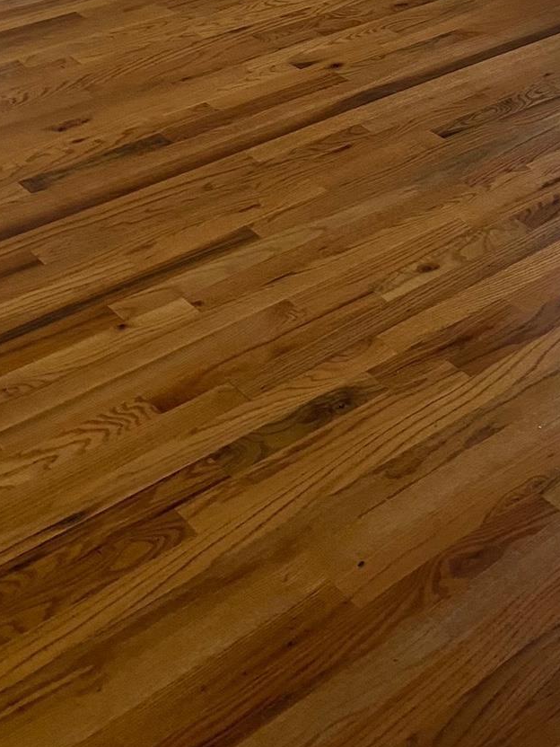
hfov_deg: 23.0
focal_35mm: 63
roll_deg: -2.5
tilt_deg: -16.0
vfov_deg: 27.1
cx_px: 443
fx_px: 1359
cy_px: -154
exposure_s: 1/60
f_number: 1.8
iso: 320
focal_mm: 4.25
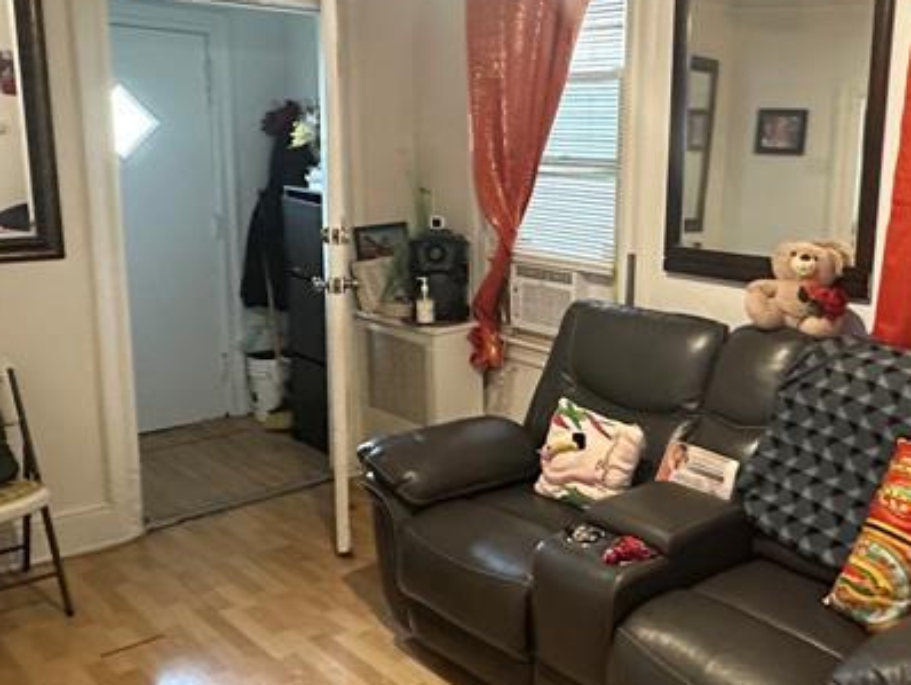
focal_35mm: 36
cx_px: 613
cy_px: 334
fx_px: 948
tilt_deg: -9.8
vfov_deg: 39.7
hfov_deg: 50.3
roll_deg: -2.2
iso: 1000
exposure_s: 1/60
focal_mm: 2.22
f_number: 2.2
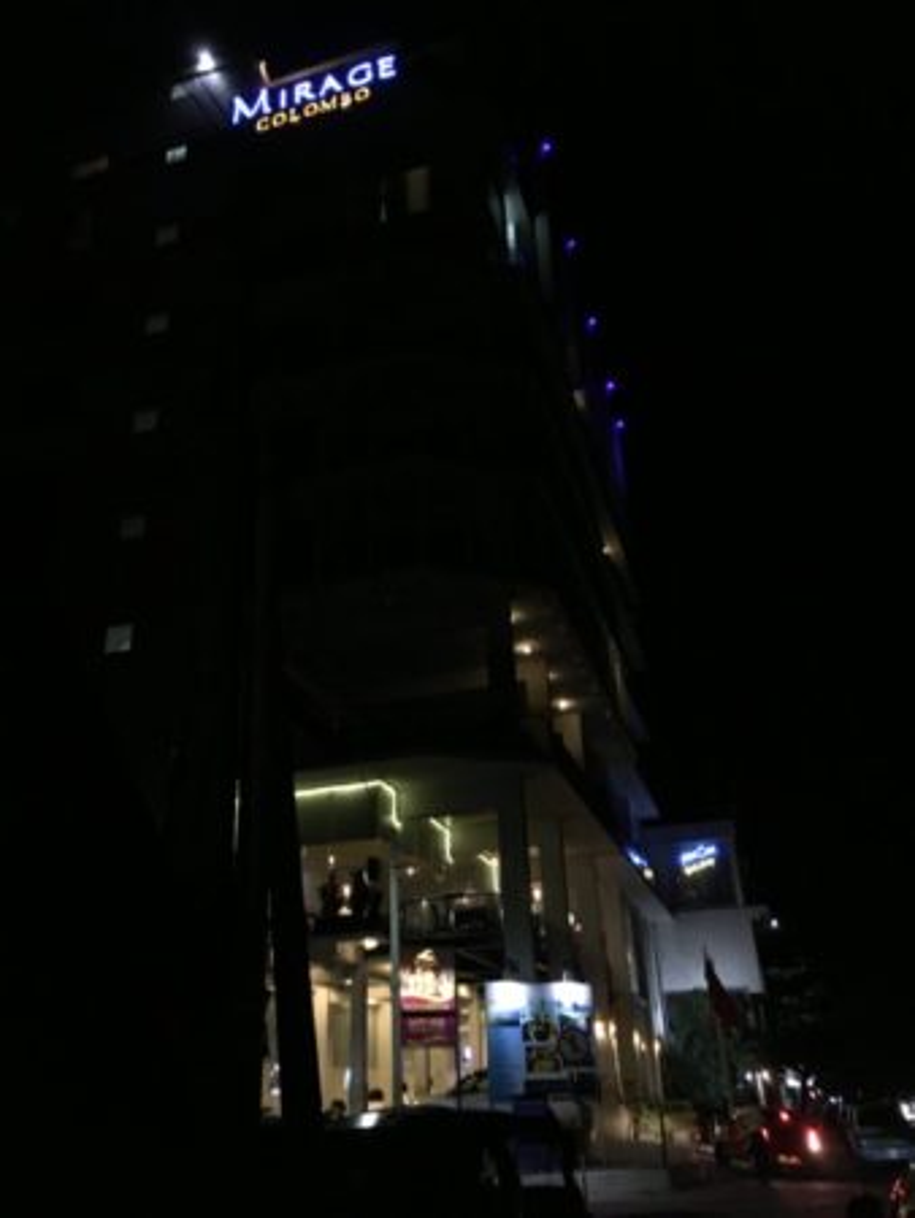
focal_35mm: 29
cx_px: 458
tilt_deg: +24.2
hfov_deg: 48.3
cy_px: 609
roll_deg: +1.1
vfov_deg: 61.6
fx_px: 1021
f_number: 2.2
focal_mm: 4.15
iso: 160
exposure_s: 1/33
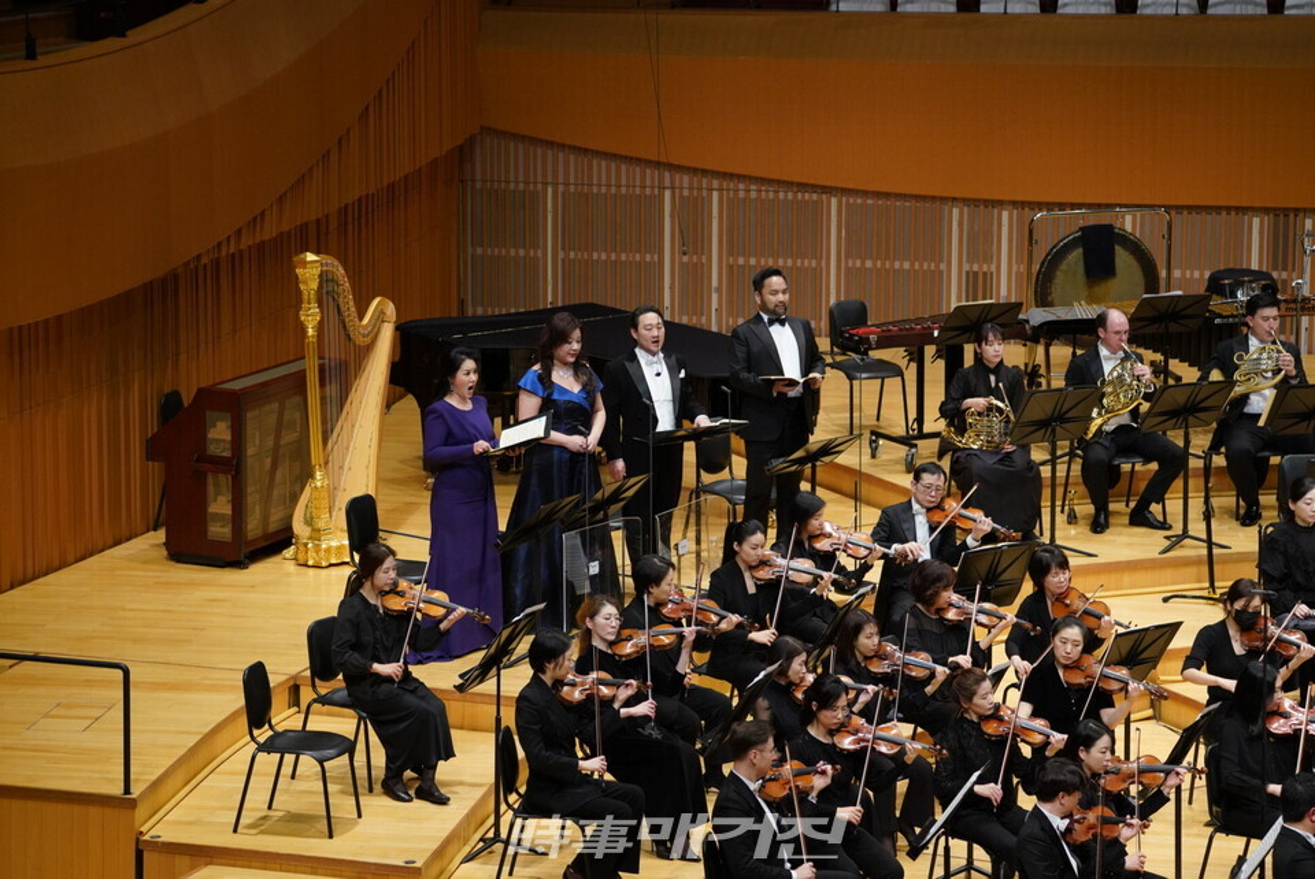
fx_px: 5824
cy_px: 440
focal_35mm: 159
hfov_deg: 12.9
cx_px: 658
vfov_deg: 8.6
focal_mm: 159.3
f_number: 5.6
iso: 3200
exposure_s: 1/200
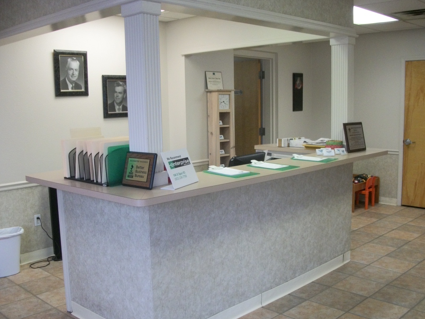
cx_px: 202
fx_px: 466
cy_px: 180
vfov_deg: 37.6
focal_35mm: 38
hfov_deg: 49.0
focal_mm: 5.7
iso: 160
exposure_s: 1/30
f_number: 2.9
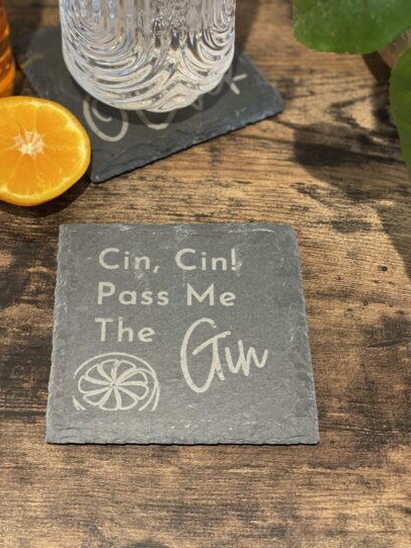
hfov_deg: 22.9
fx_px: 1014
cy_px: 223
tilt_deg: -52.9
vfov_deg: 30.2
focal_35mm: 64
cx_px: 170
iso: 250
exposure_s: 1/33
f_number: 2
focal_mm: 6
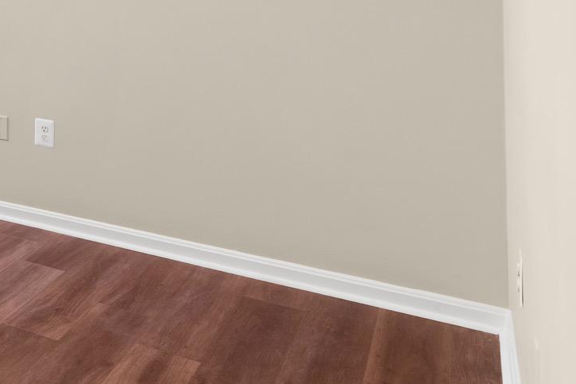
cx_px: -222
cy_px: -55
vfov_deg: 25.6
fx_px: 768
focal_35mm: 48
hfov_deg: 30.0
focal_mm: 17
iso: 320
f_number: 8
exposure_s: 1/3
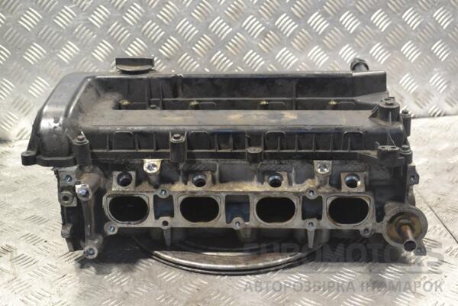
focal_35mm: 60
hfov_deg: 33.4
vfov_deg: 22.6
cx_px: 229
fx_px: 763
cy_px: 153
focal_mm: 40
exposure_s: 1/160
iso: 3200
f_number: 6.3
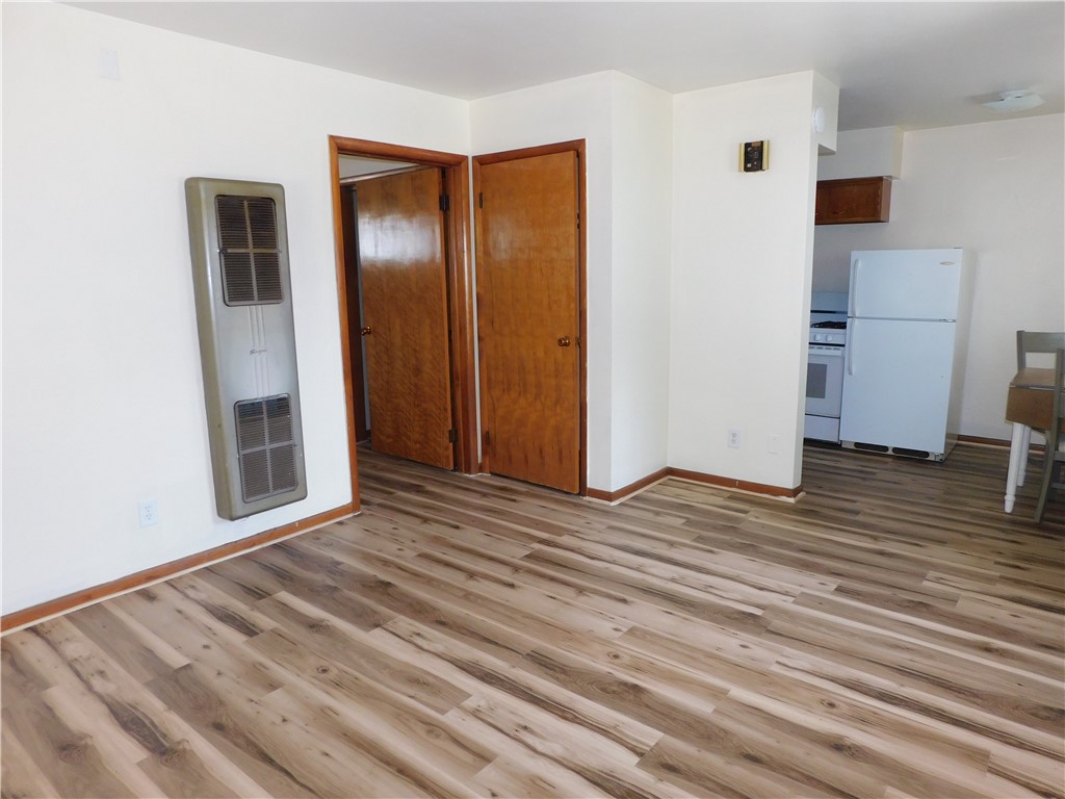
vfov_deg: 58.9
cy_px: 400
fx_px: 708
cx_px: 532
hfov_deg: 73.9
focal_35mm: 23
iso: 200
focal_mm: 4
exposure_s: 1/30
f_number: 3
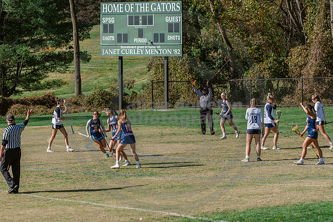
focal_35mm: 144
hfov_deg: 14.2
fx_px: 1335
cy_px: 81
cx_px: 156
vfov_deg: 9.5
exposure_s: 1/800
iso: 250
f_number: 7.1
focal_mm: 105
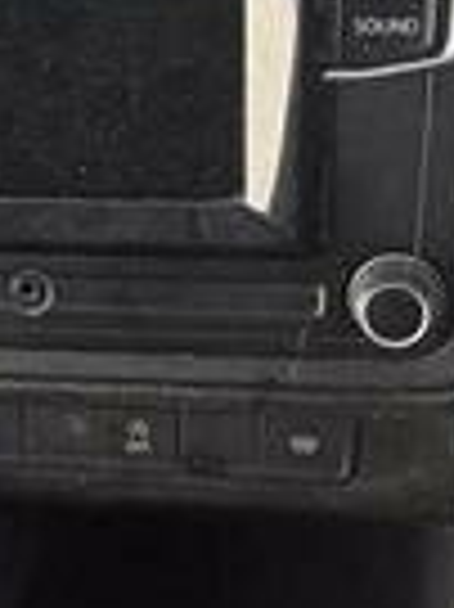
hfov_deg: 15.8
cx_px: 157
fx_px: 1629
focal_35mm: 93
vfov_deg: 21.1
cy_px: 239
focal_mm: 2.22
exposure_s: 1/139
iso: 100
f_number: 2.2
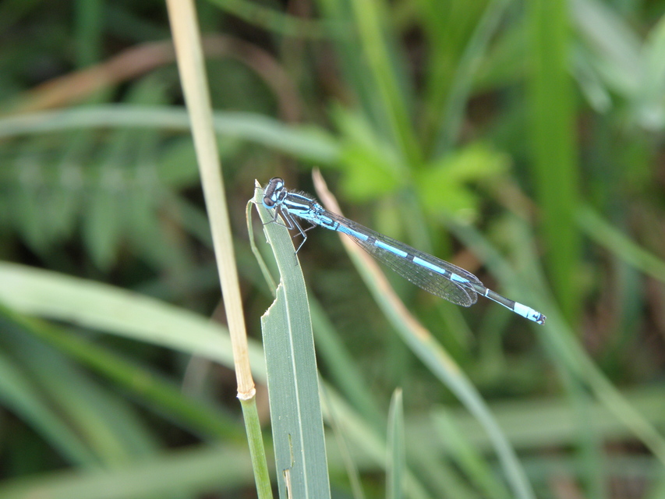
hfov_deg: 11.6
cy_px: 250
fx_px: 3266
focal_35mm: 170
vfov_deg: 8.7
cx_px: 332
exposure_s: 1/80
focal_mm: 30.13
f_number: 4.3
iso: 125
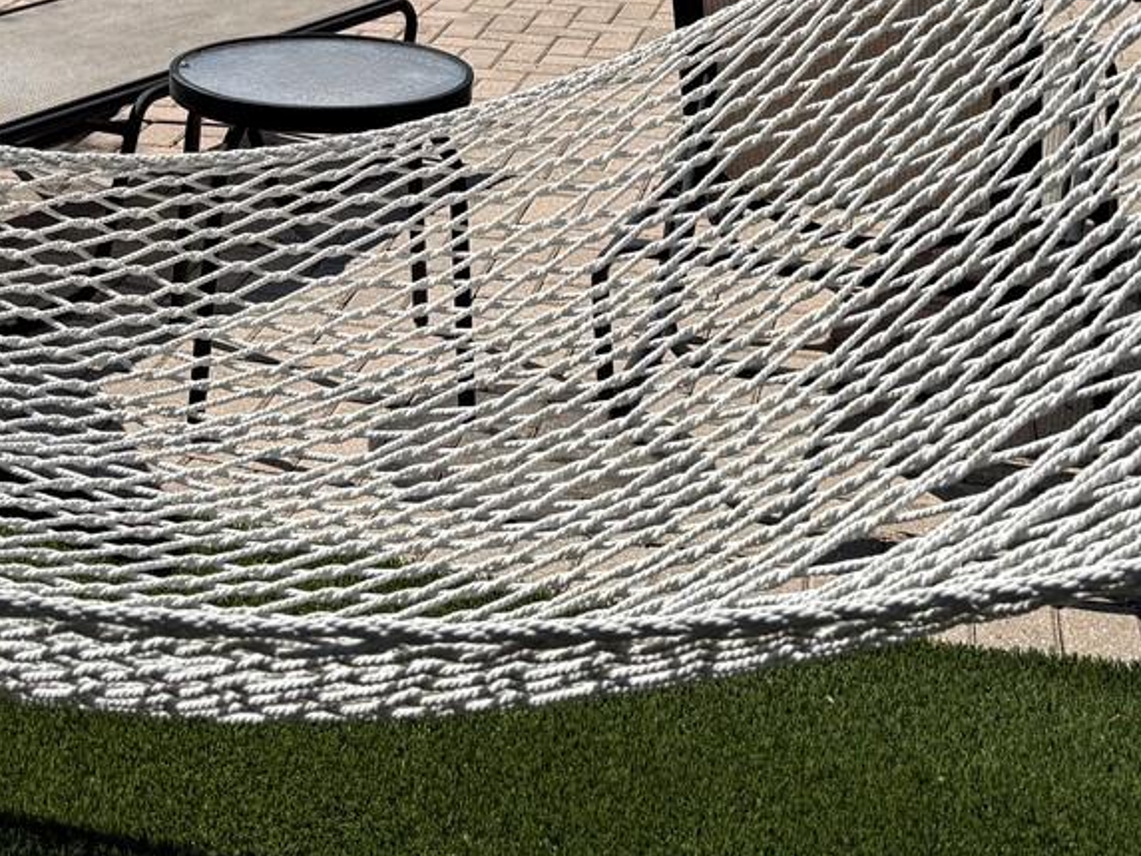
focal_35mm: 67
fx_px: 2209
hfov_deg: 28.8
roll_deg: -1.2
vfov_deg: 19.7
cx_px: 376
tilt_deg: -3.2
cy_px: -334
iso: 80
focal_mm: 6.76
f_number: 1.78
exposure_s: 1/6711
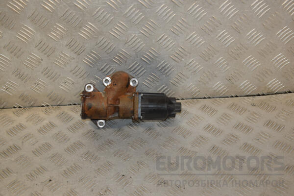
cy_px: 98
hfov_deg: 38.9
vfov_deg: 26.5
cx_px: 147
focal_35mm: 51
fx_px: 416
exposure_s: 1/200
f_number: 7.1
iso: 800
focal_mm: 34
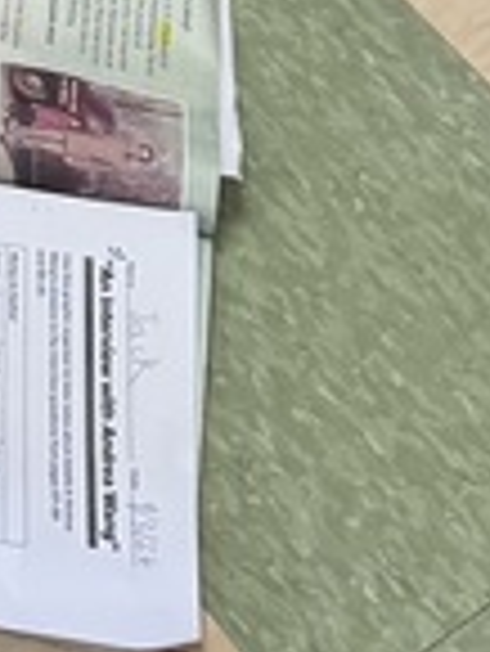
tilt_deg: -36.4
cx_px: -895
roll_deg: +4.9
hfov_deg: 7.8
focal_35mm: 169
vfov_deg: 9.4
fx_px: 3185
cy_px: -1264
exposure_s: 1/60
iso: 160
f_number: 1.78
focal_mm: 6.76
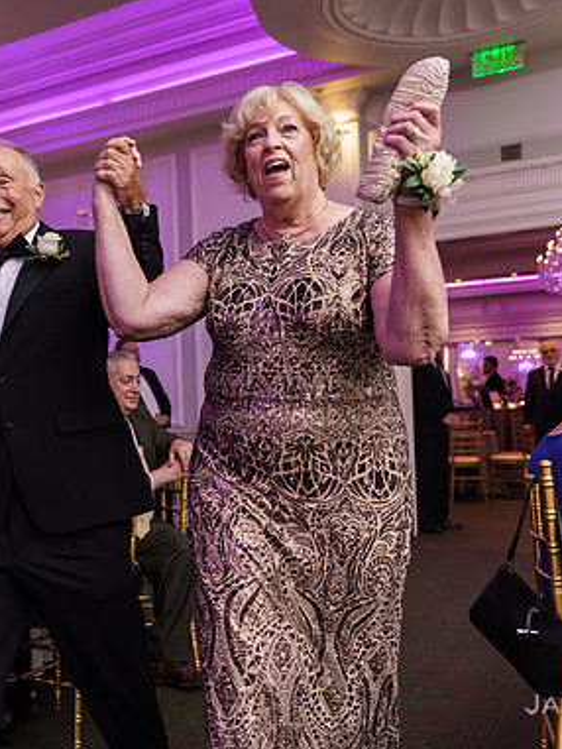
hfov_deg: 34.4
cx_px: 143
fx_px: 887
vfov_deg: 45.8
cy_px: 376
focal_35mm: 41
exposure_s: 1/160
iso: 1250
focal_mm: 28
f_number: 2.8
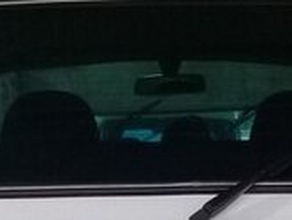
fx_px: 1039
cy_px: 295
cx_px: 176
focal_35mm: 123
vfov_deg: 11.7
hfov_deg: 16.0
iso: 160
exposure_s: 1/33
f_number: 2.2
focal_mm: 3.3
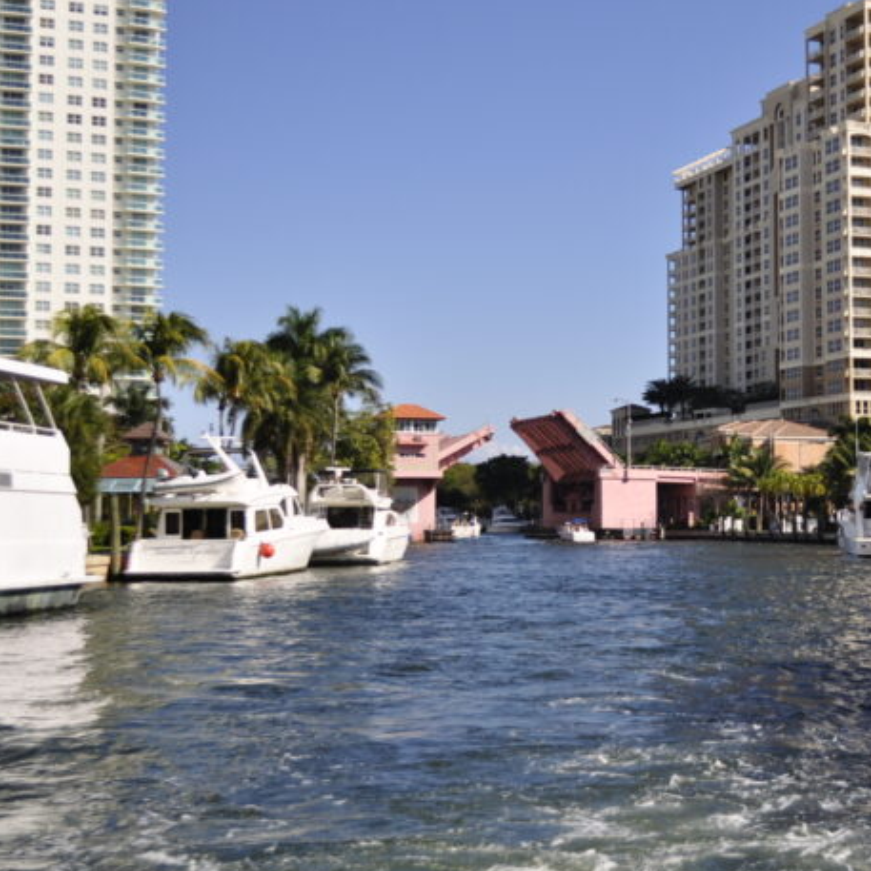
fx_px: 1651
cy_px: 426
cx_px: 696
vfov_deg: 29.6
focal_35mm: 58
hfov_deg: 28.9
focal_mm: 26
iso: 200
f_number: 4.2
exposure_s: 1/2000
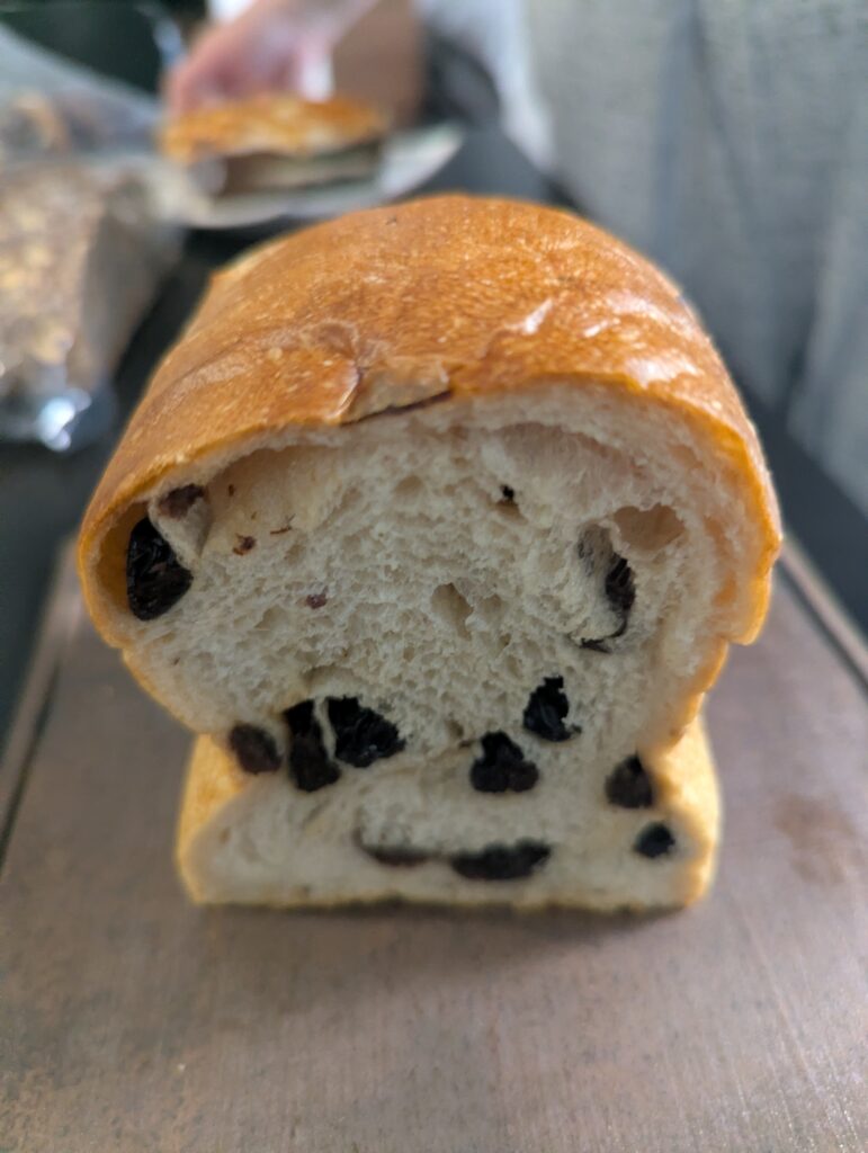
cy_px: 576
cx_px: 434
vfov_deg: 71.5
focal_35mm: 24
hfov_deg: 56.9
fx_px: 800
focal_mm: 6.81
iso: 1998
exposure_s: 1/147
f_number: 1.85
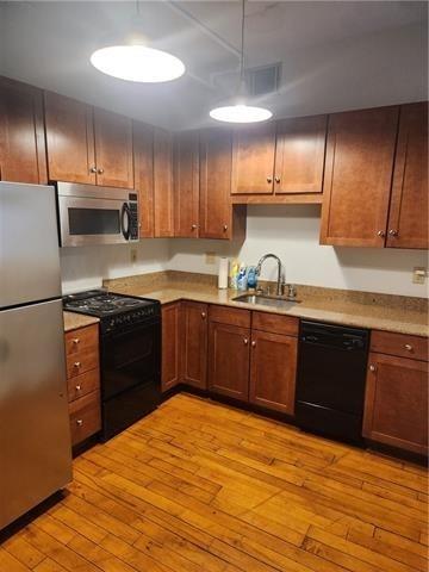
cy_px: 286
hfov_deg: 58.9
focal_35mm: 23
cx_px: 214
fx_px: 380
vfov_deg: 73.9
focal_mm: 5.4
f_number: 1.8
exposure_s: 1/120
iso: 800
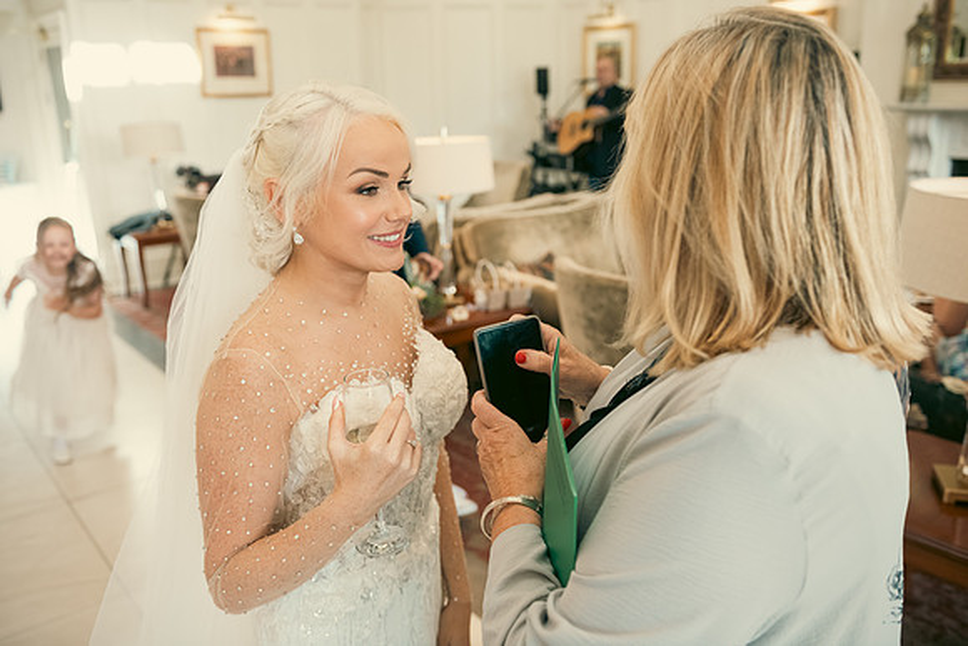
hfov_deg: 58.7
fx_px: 861
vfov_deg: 41.1
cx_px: 484
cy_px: 323
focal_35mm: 32
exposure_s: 1/160
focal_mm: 32
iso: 800
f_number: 3.5
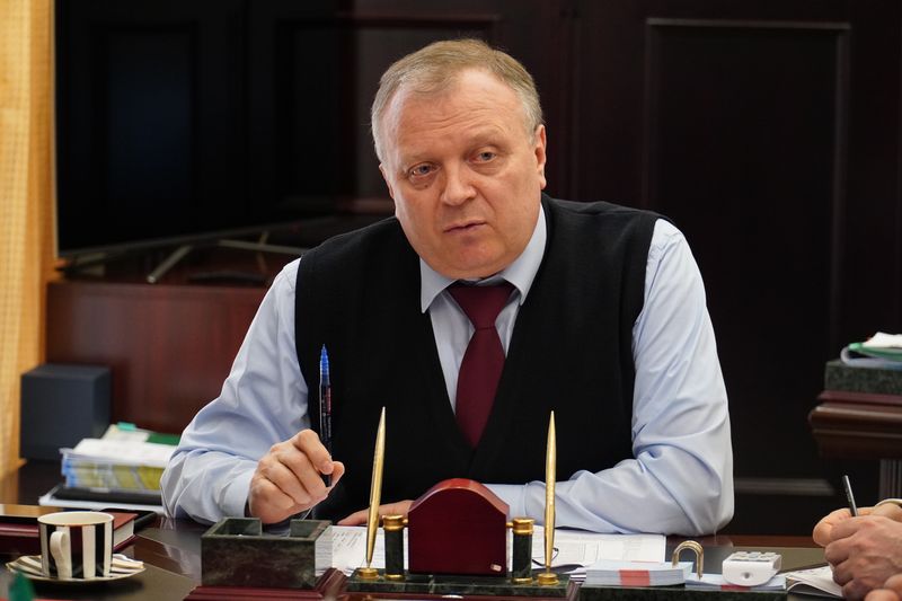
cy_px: 300
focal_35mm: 114
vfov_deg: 12.0
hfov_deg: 18.0
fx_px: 2856
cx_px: 451
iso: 3200
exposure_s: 1/125
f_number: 4
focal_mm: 76
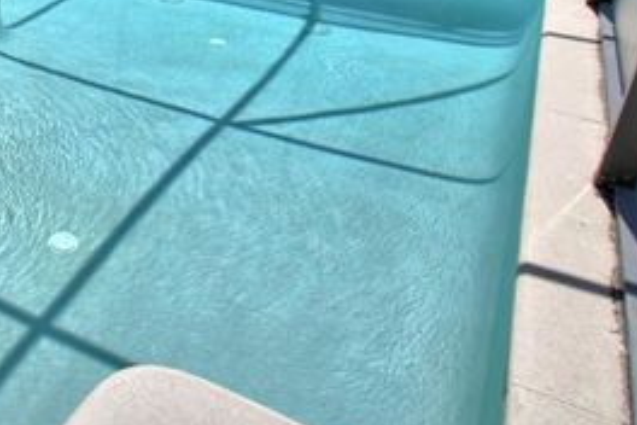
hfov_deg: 42.6
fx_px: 708
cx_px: 18
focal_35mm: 40
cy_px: 47
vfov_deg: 31.9
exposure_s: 1/800
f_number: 4.5
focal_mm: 10
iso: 100
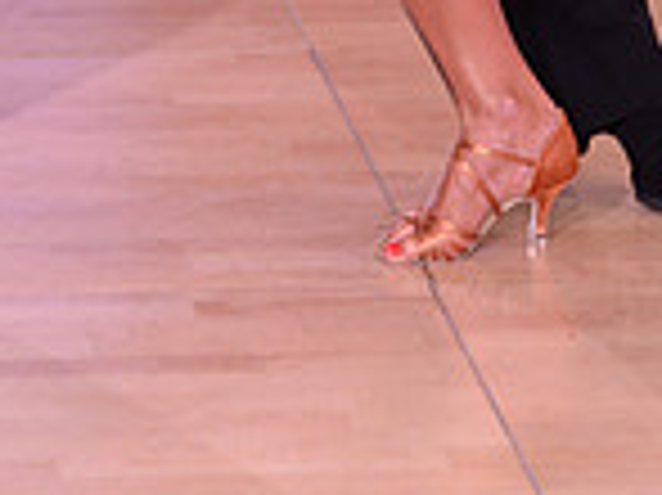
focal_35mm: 341
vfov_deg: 4.3
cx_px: 196
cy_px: -720
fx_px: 6516
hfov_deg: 5.8
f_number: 4.5
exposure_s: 1/250
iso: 1600
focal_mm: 90
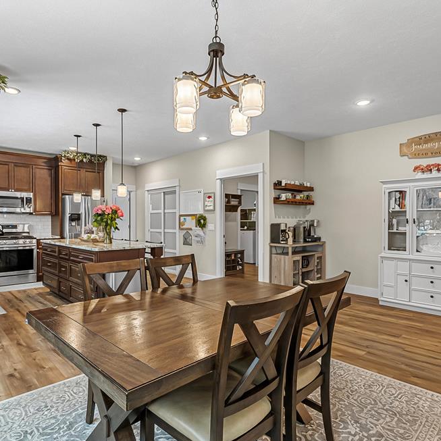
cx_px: 194
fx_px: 304
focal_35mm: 21
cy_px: 220
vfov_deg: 72.0
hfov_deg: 71.7
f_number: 8
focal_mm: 15.8
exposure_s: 1/60
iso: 3200
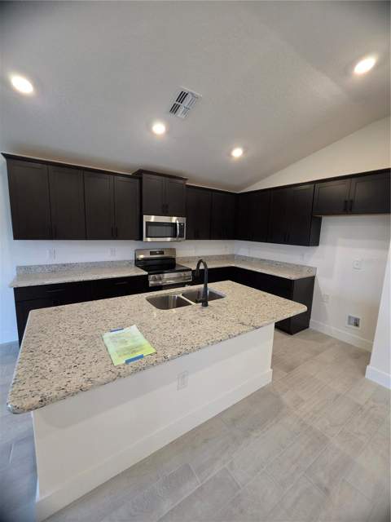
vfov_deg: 106.2
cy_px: 261
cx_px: 196
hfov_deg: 89.9
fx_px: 196
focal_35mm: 13
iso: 250
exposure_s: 1/120
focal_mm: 2.2
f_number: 1.9
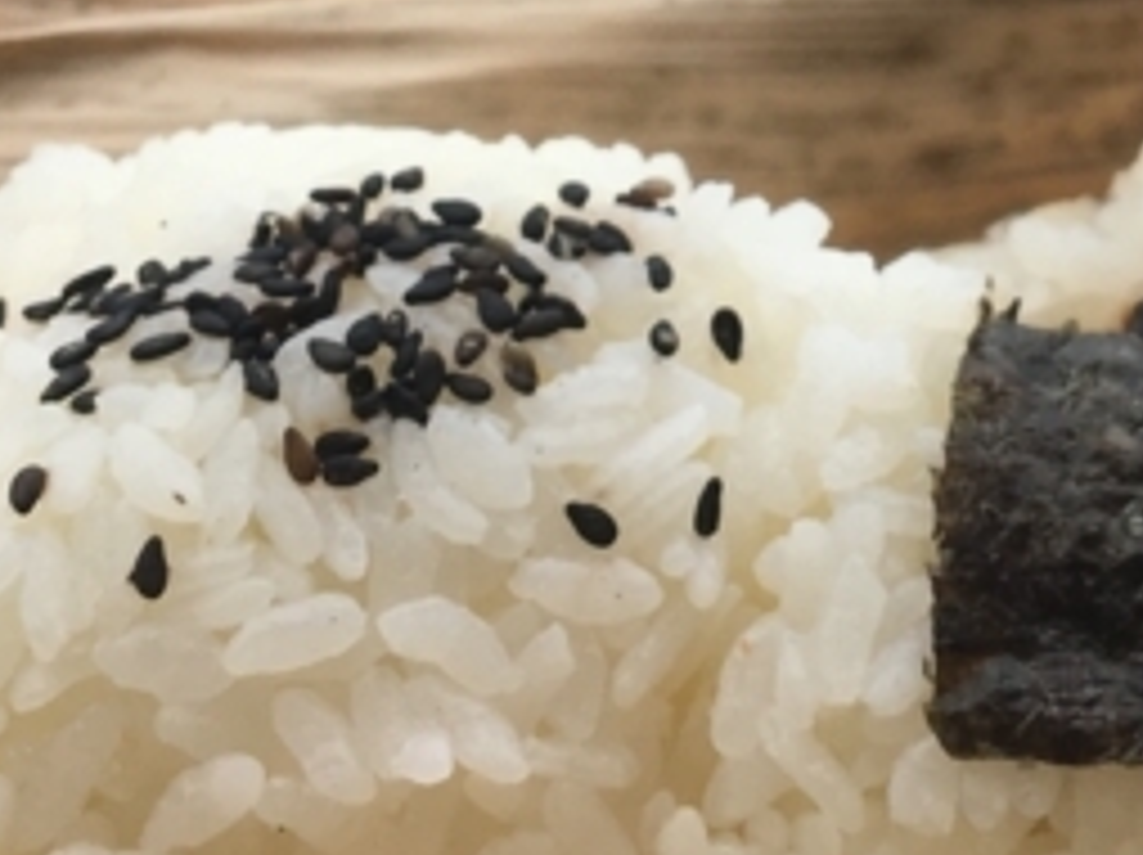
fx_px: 3860
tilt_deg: -25.0
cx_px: 1004
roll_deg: -3.9
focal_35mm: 117
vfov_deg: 12.1
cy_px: -360
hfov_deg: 16.6
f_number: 2.2
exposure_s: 1/1832
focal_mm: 4.15
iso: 25
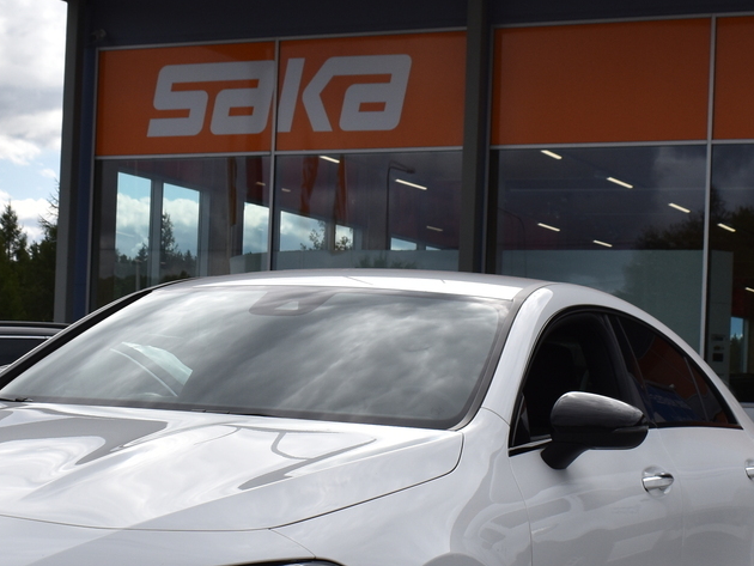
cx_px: 262
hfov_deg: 22.9
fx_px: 1857
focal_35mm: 85
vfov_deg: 17.2
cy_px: 415
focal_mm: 23
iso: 200
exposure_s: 1/1000
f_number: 9.5
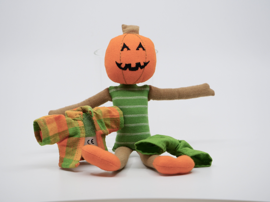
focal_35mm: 312
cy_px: 101
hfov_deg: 6.4
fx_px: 2434
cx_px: 135
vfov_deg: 4.8
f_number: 5.7
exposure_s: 1/400
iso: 500
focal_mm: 156
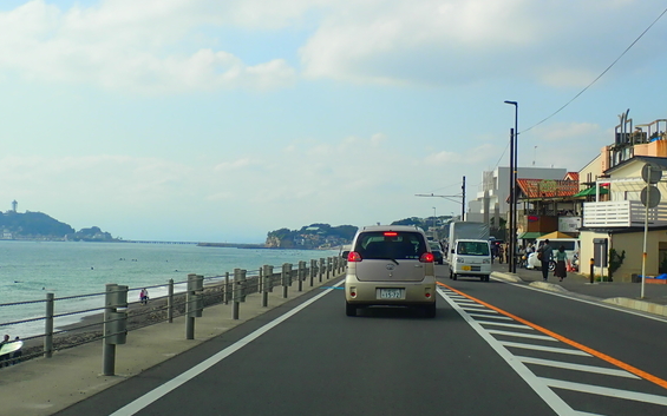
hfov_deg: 35.6
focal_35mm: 57
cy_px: 200
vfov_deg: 22.7
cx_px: 277
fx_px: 1036
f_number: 3.5
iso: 100
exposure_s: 1/1000
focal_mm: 6.86
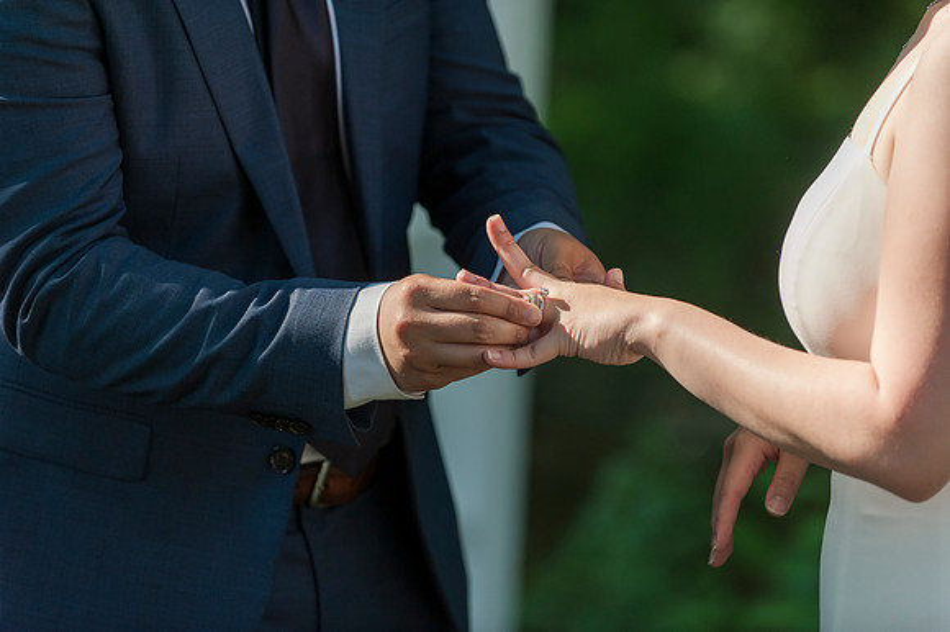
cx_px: 475
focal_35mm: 160
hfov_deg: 12.8
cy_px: 316
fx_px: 4220
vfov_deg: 8.6
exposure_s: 1/2500
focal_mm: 160
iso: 800
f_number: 3.5
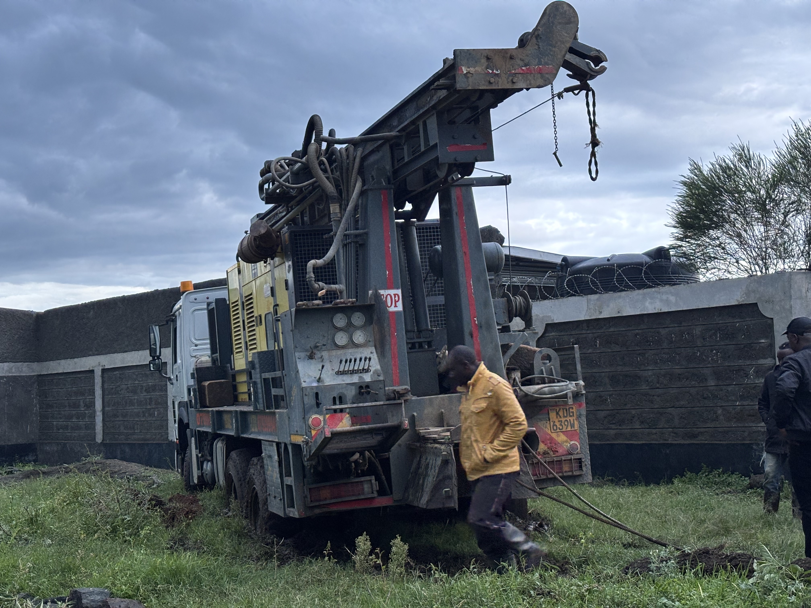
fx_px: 1218
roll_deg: +2.0
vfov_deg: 28.0
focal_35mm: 52
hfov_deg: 36.8
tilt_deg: +4.3
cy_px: 304
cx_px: 406
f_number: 1.6
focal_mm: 5.96
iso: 160
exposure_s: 1/40
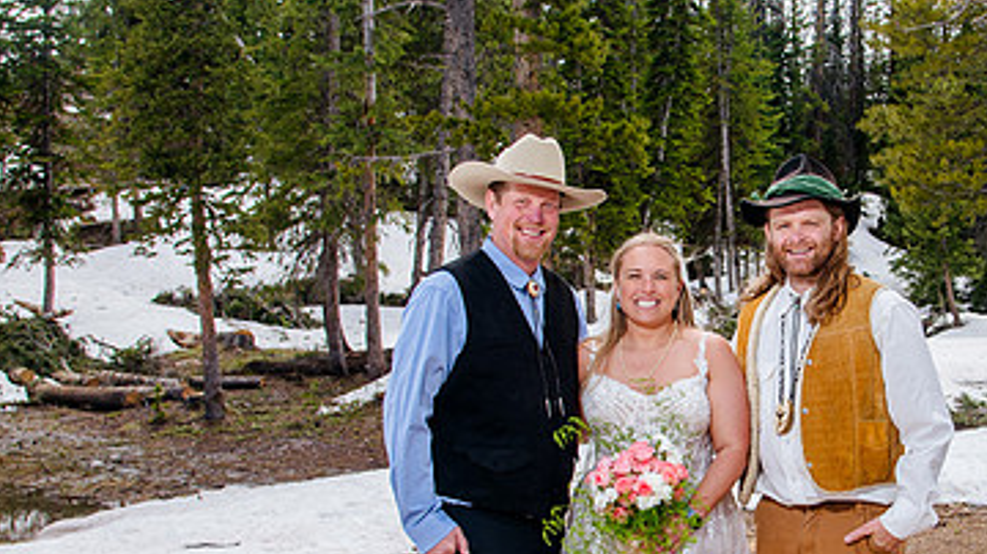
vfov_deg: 23.7
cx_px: 739
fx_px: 1308
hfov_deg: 40.2
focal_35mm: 50
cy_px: 394
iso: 400
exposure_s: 1/160
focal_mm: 24
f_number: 6.3
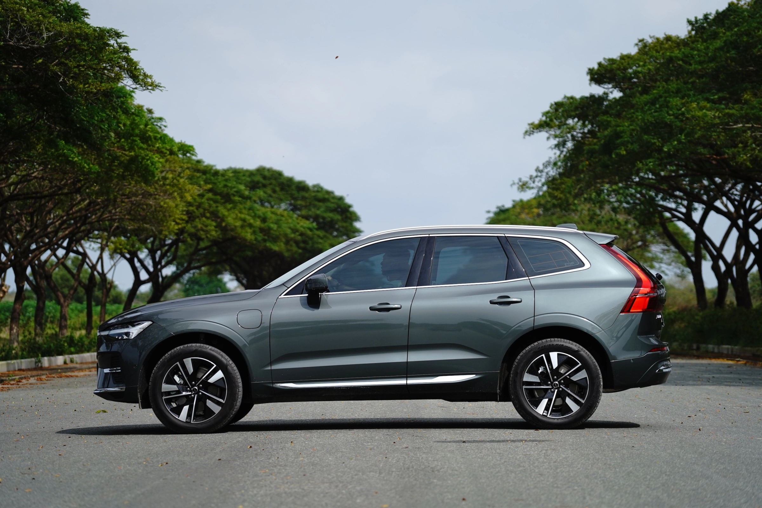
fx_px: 2751
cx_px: 381
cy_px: 254
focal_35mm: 130
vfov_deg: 10.5
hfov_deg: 15.8
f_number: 4
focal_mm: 130
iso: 250
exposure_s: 1/2500
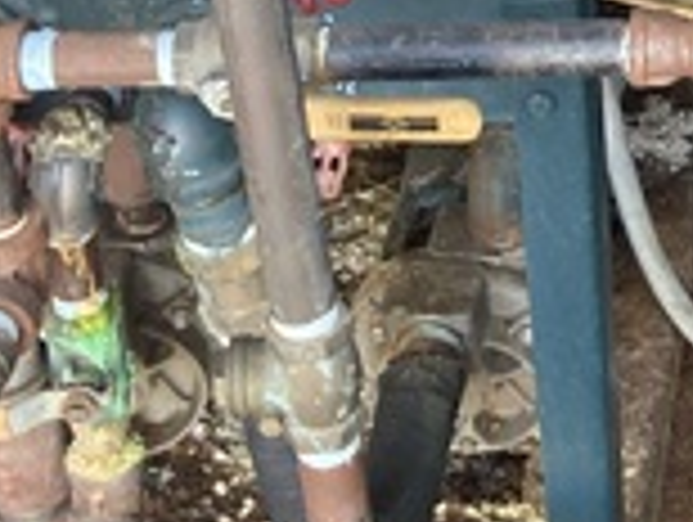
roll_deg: +1.0
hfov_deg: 16.3
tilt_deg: -28.5
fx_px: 2326
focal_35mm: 116
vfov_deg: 12.3
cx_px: 828
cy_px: -202
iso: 80
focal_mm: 3.99
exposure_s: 1/69
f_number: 1.8
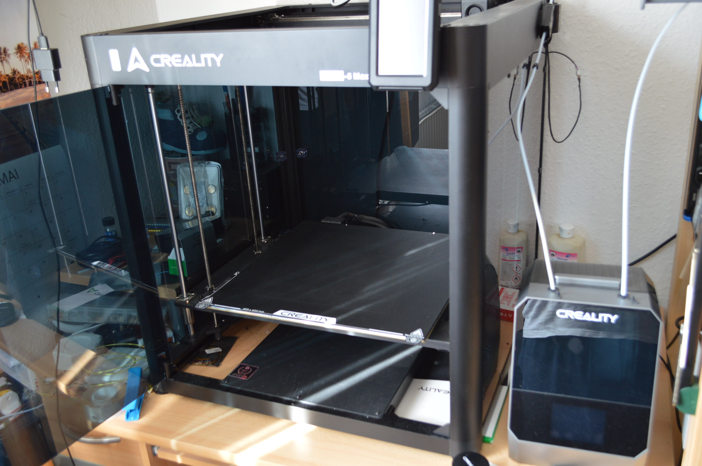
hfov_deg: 57.3
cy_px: 233
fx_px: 643
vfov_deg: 39.9
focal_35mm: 33
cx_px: 351
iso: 400
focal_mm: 22
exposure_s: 1/15
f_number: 4
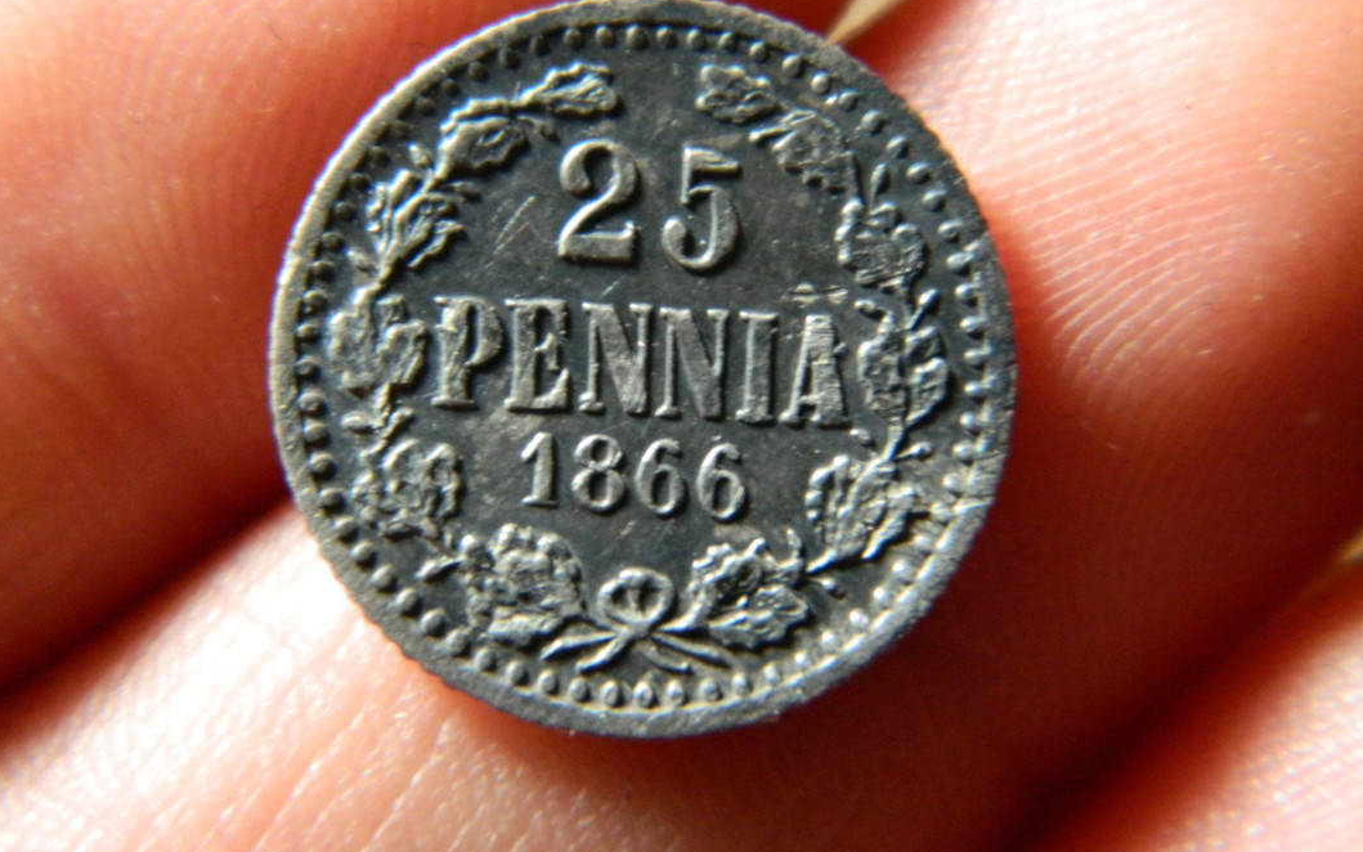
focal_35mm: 110
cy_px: 407
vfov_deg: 11.9
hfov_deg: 18.9
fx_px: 4086
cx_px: 680
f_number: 4.5
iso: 400
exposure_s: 1/13
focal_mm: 18.6
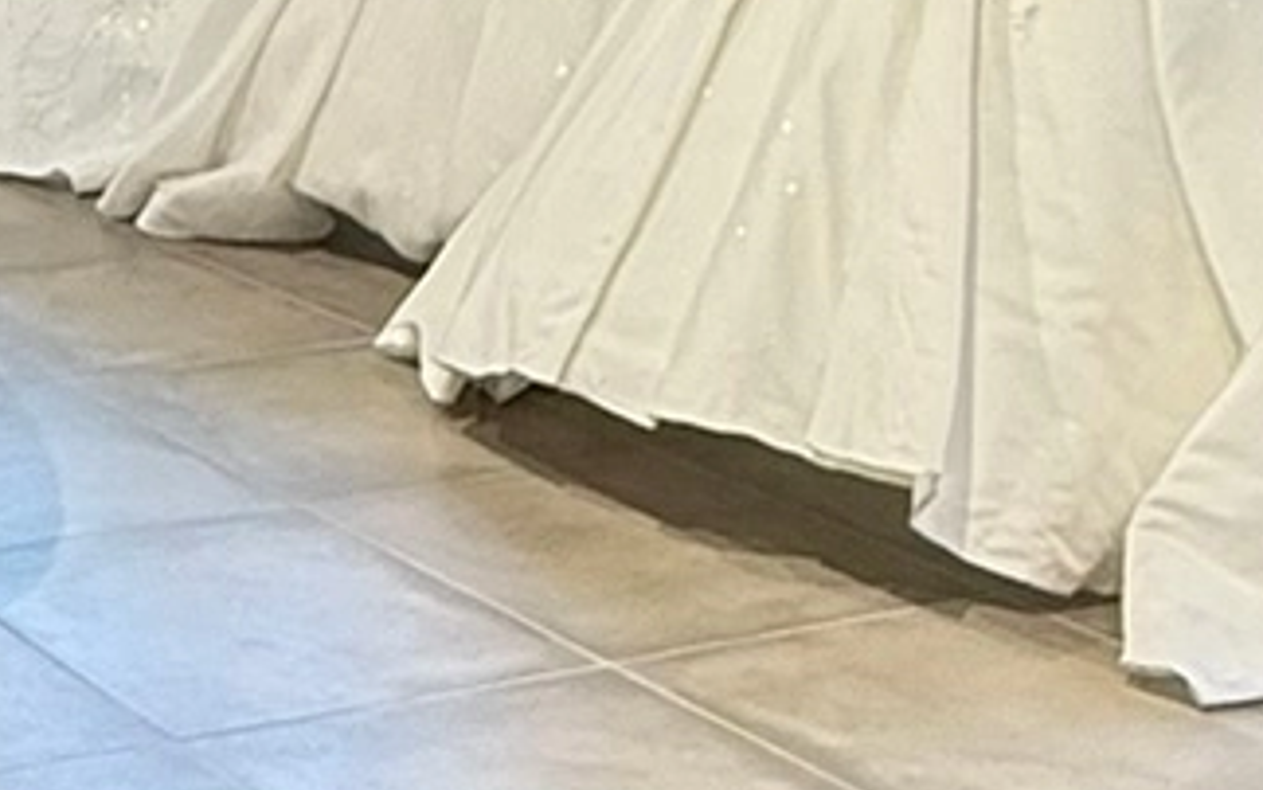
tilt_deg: -5.0
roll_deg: +0.8
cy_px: -278
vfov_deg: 13.4
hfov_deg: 19.5
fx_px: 3236
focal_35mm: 94
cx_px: -587
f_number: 2.2
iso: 200
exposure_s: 1/99
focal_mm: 2.2
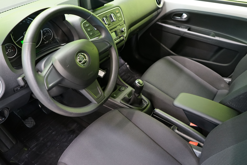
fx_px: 199
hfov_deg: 63.7
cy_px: 82
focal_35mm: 29
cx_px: 124
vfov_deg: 45.0
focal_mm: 29
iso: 2500
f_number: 4
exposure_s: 1/20
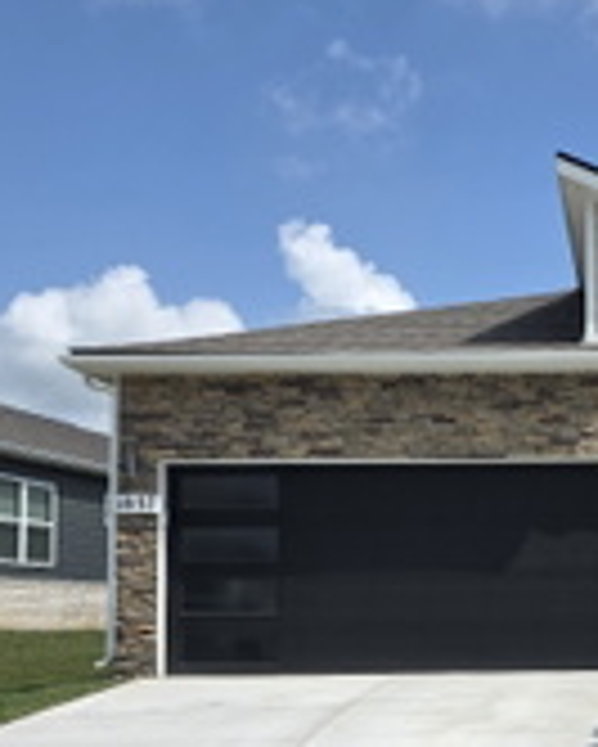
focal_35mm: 54
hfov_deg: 26.0
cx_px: 656
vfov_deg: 33.9
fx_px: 1194
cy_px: 576
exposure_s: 1/7944
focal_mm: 6.3
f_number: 1.7
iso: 80
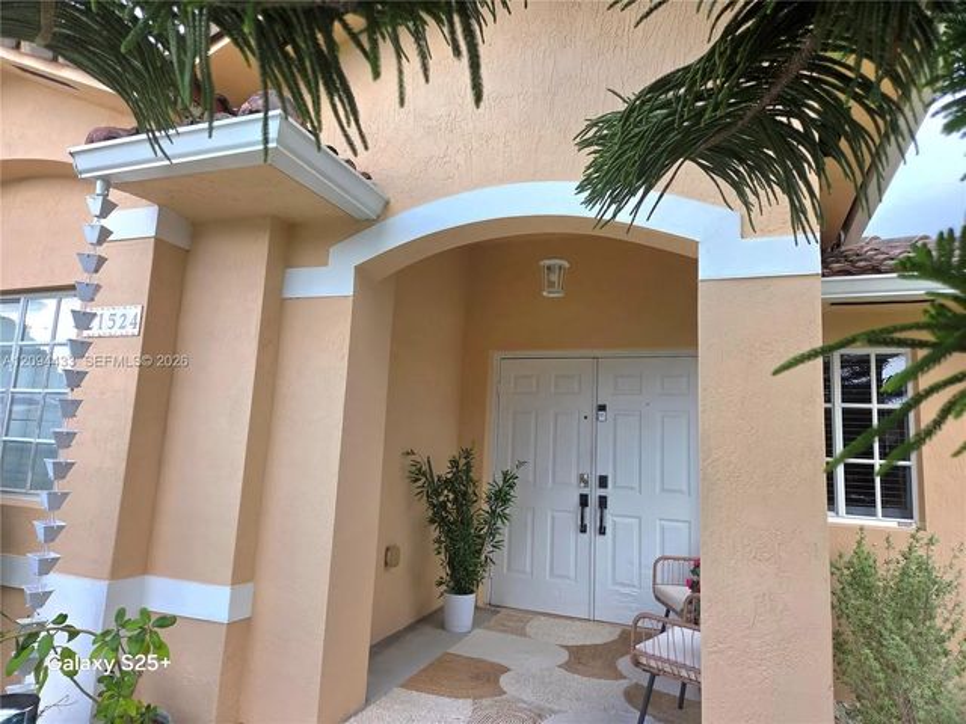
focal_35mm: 23
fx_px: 642
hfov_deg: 73.9
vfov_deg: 58.9
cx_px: 483
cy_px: 362
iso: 80
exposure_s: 1/625
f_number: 1.8
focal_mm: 5.4
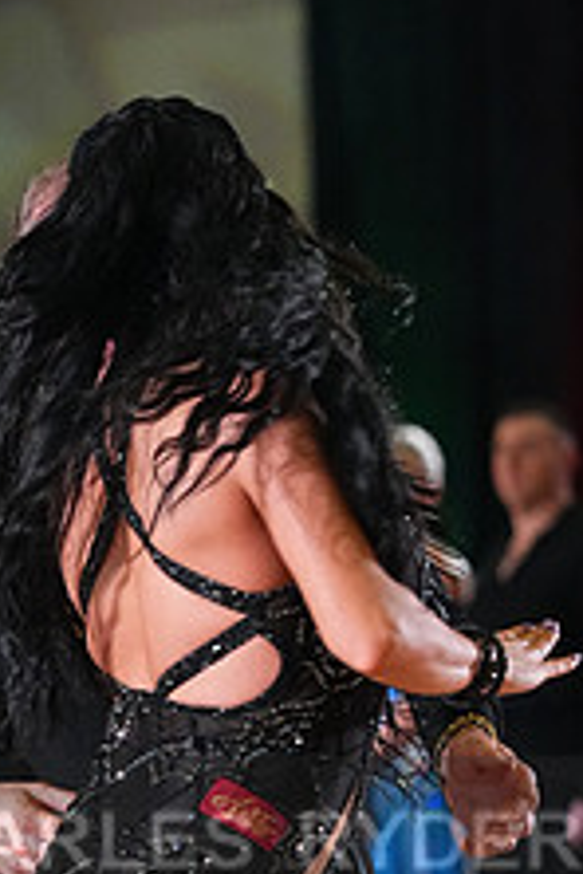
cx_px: 100
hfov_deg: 3.4
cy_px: 890
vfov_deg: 5.1
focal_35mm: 403
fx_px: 9789
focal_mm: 154
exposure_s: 1/400
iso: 8000
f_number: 4.5
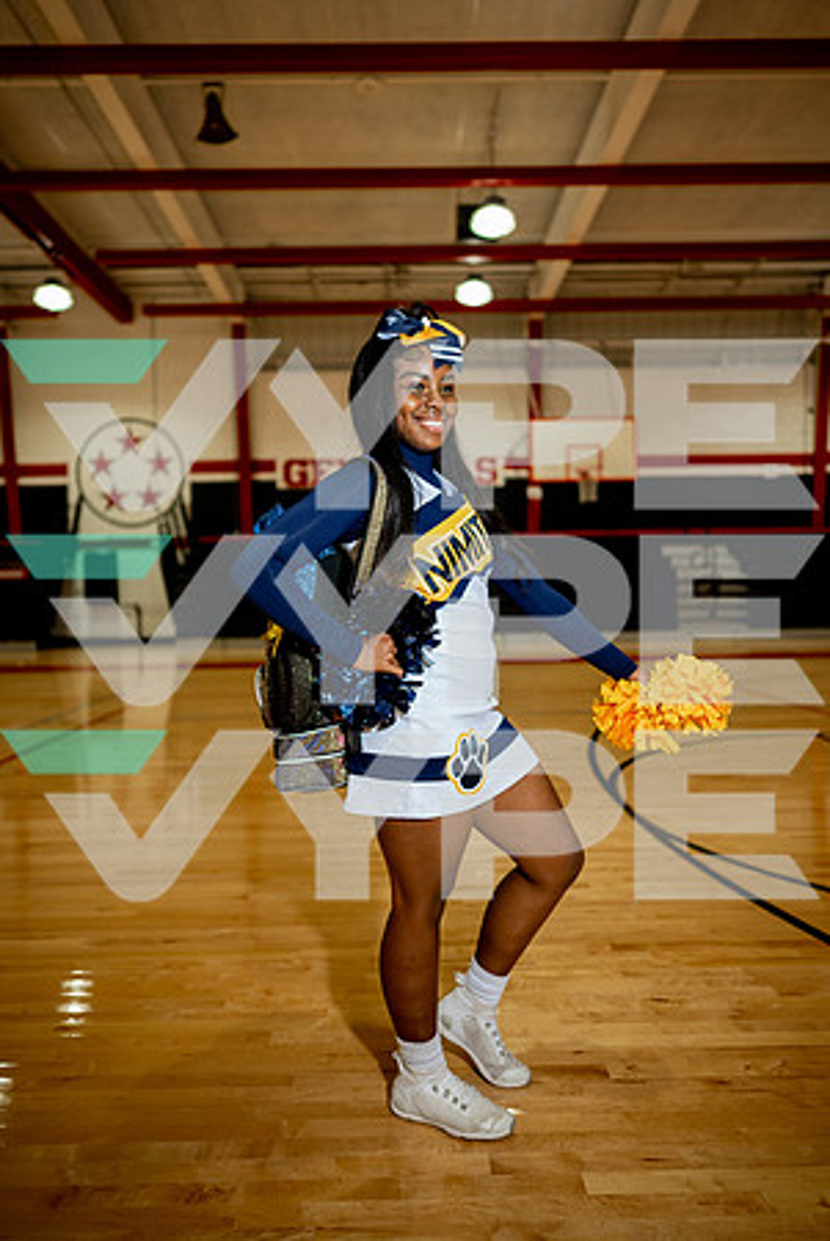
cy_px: 620
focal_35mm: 24
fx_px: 828
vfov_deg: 73.7
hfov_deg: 53.2
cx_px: 415
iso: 125
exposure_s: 1/200
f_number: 1.4
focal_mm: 24
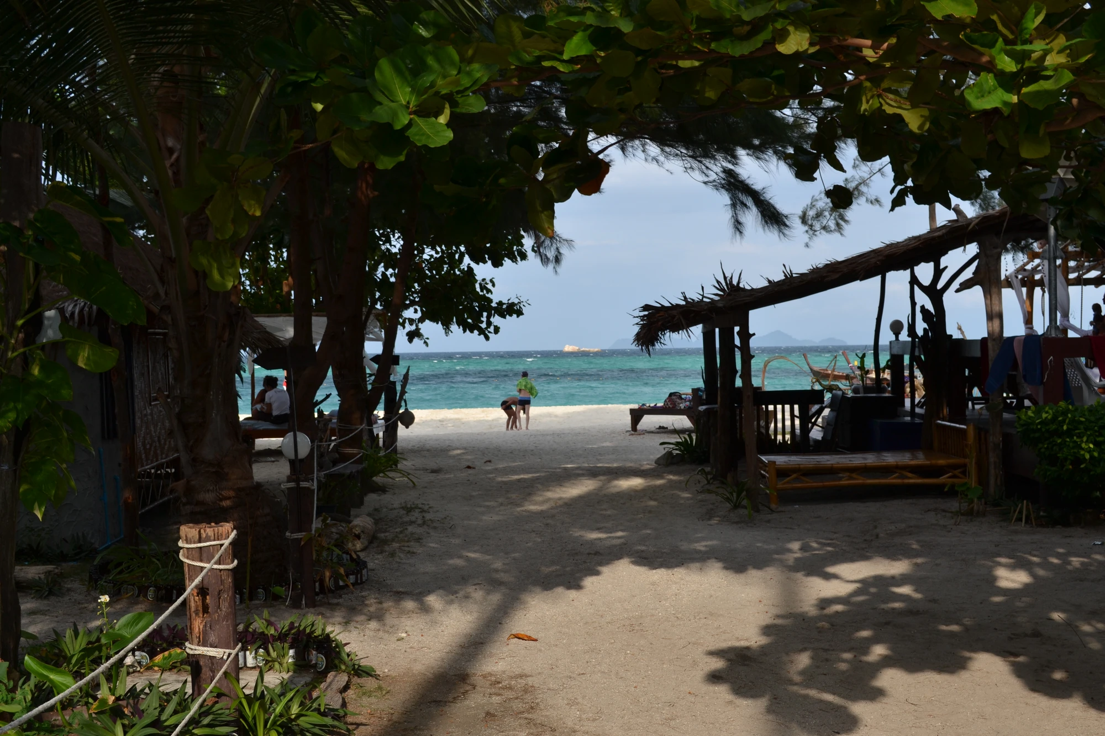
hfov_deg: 38.9
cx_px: 552
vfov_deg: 26.5
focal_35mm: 51
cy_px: 368
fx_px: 1565
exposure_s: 1/200
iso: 100
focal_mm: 34
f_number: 9
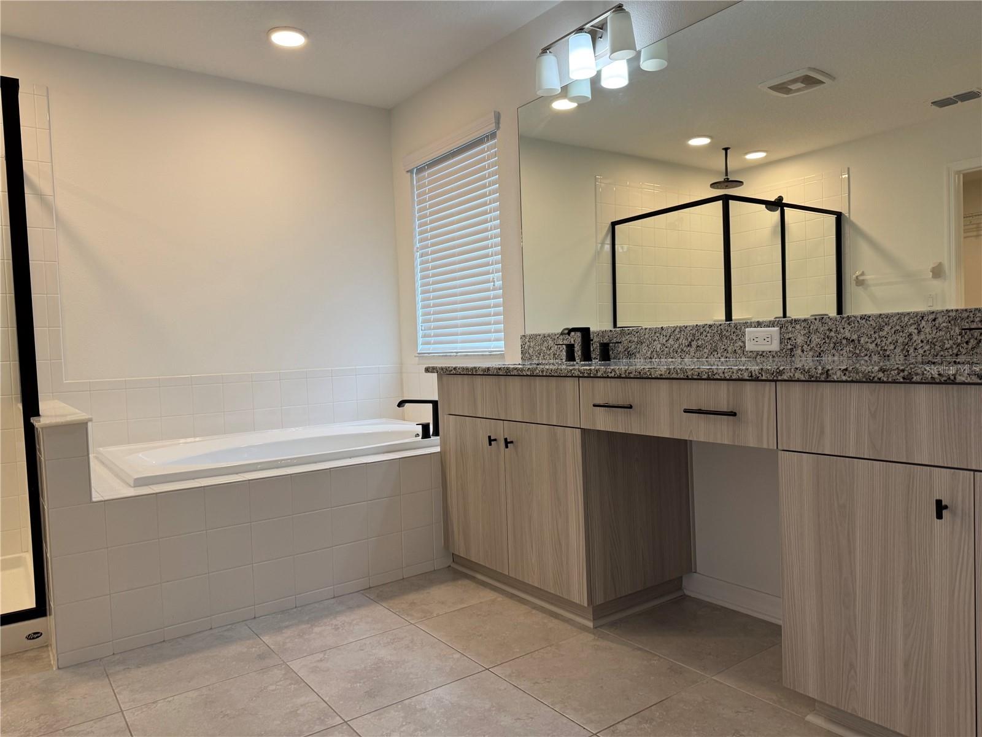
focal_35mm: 24
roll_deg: +3.0
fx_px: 681
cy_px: 368
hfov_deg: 71.6
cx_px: 491
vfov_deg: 56.8
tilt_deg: -1.5
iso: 125
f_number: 1.78
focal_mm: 6.76
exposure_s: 1/120
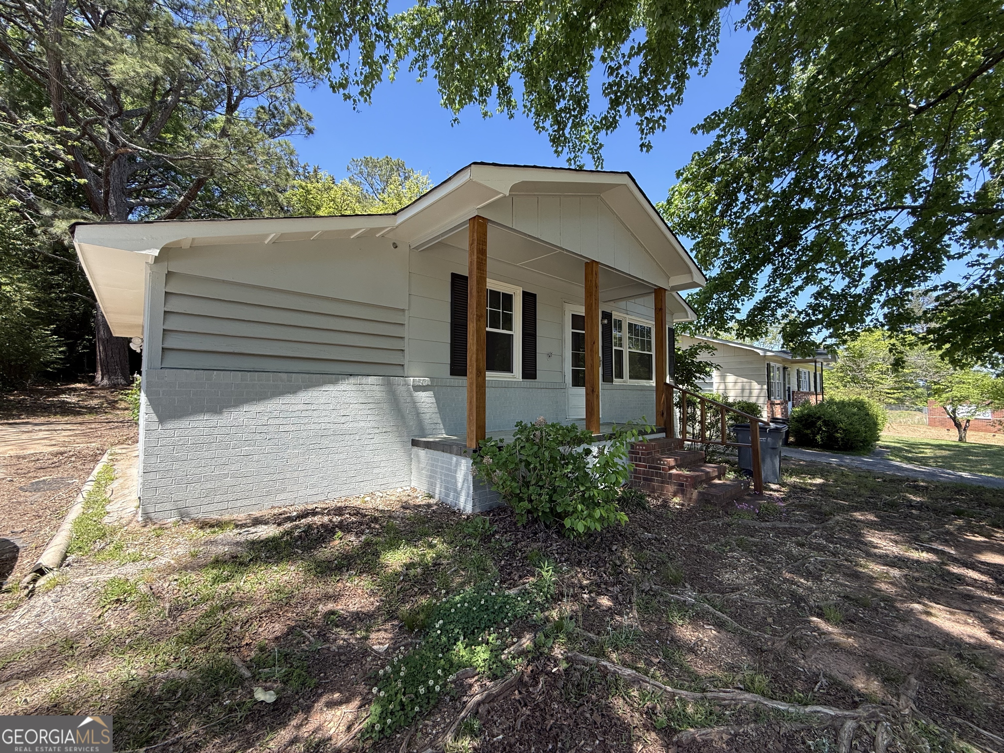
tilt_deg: +2.5
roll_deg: -0.8
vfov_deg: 85.7
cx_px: 502
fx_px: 406
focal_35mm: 14
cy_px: 376
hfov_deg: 102.1
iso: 50
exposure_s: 1/340
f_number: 2.2
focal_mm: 2.22
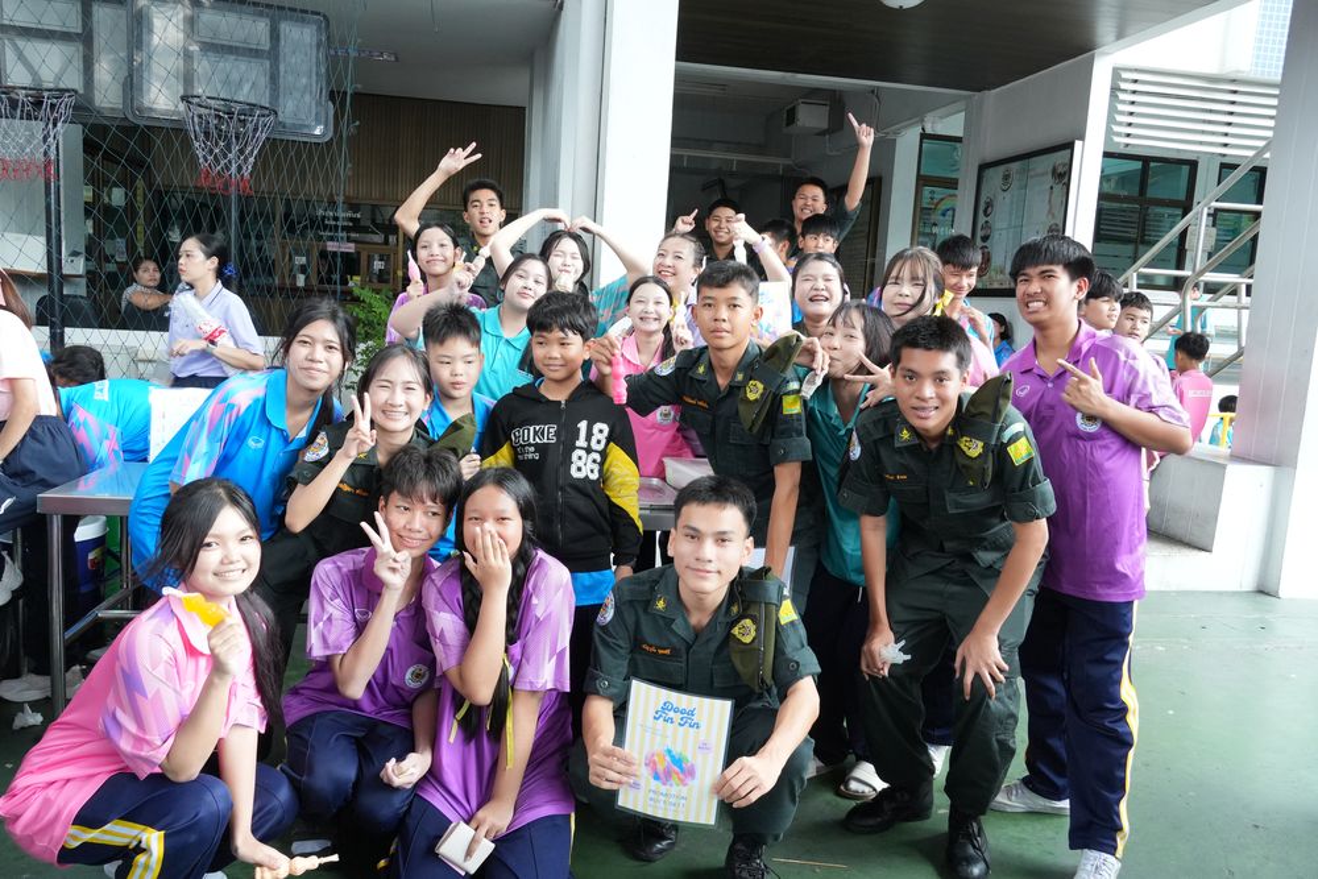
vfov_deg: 47.9
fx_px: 989
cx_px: 659
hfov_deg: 67.4
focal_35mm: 27
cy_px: 440
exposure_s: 1/125
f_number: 7.1
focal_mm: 18
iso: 2000
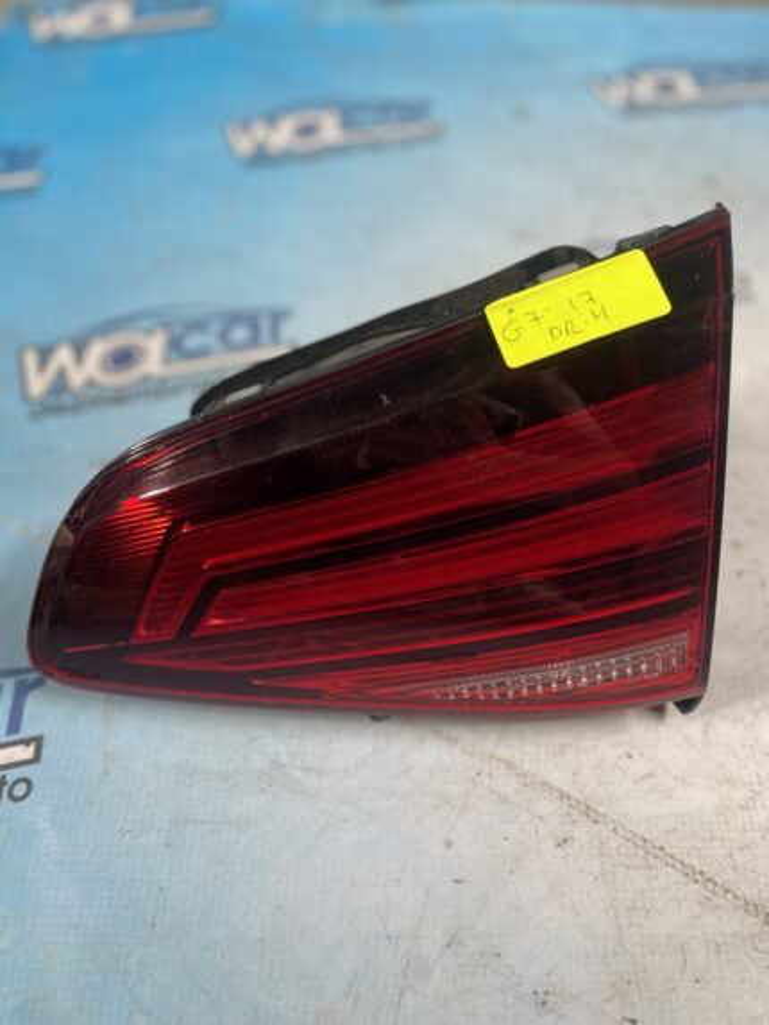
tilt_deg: -55.4
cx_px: 384
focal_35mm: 26
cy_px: 512
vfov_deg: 67.3
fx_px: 770
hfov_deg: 53.1
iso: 125
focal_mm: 5.1
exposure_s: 1/115
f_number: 1.6
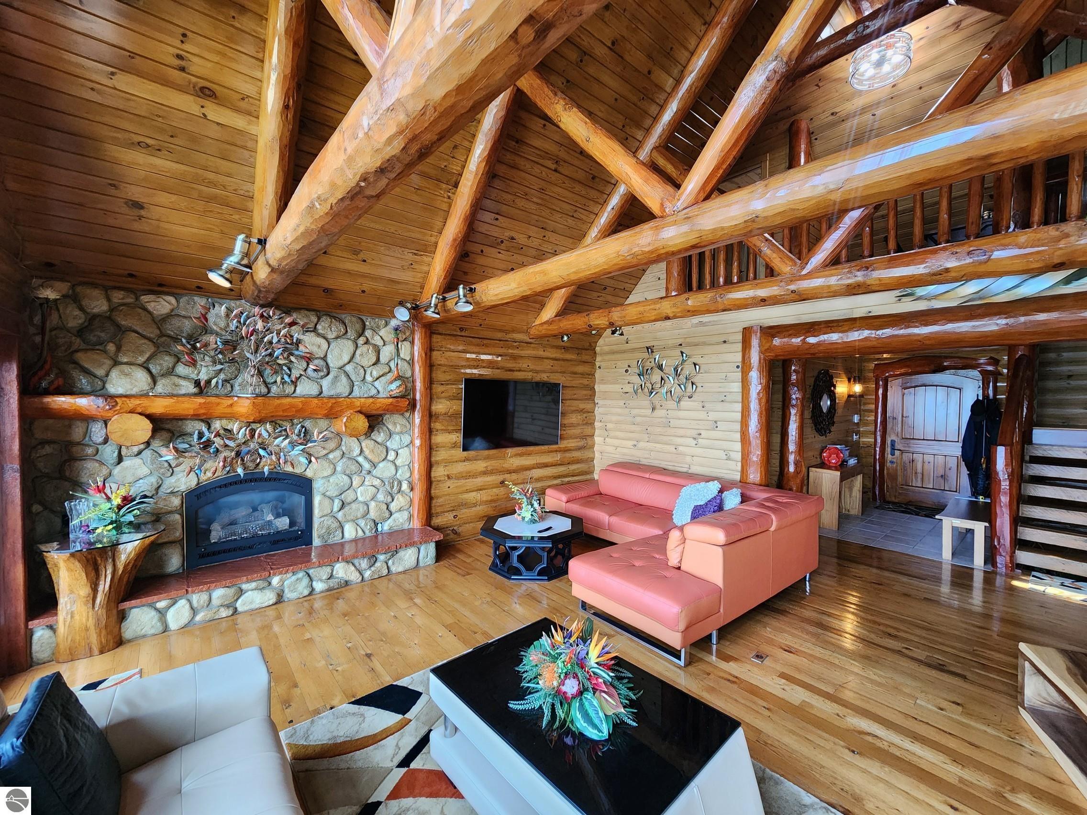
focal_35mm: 13
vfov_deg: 89.9
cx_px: 544
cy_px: 408
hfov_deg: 106.2
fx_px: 408
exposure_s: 1/60
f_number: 2.2
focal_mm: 2.2
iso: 320
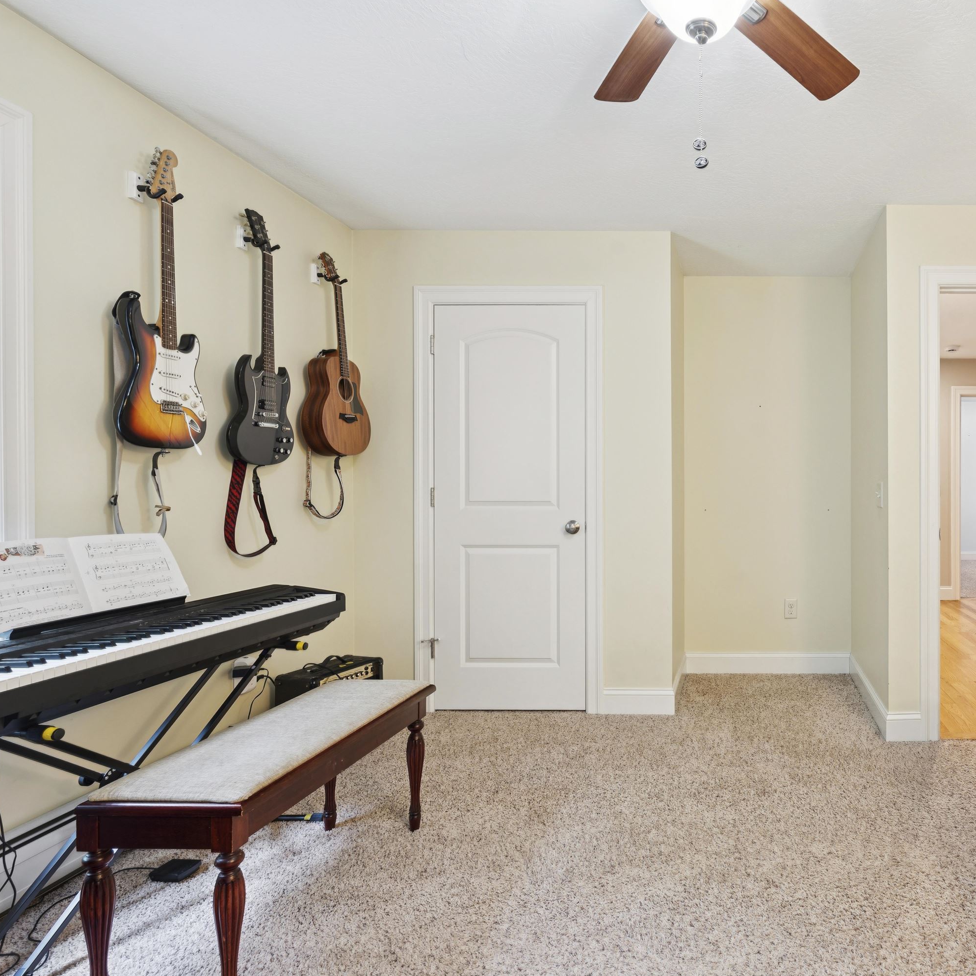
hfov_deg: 66.9
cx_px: 749
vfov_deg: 72.1
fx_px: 670
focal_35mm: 21
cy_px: 499
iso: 100
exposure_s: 2
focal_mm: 16
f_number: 8
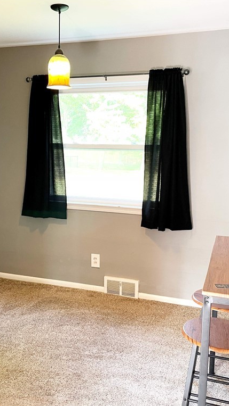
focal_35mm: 38
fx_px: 410
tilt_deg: -7.9
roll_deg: -0.2
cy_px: 202
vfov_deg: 52.8
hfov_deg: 31.0
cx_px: 78
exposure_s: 1/60
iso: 250
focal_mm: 4.2
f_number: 1.6
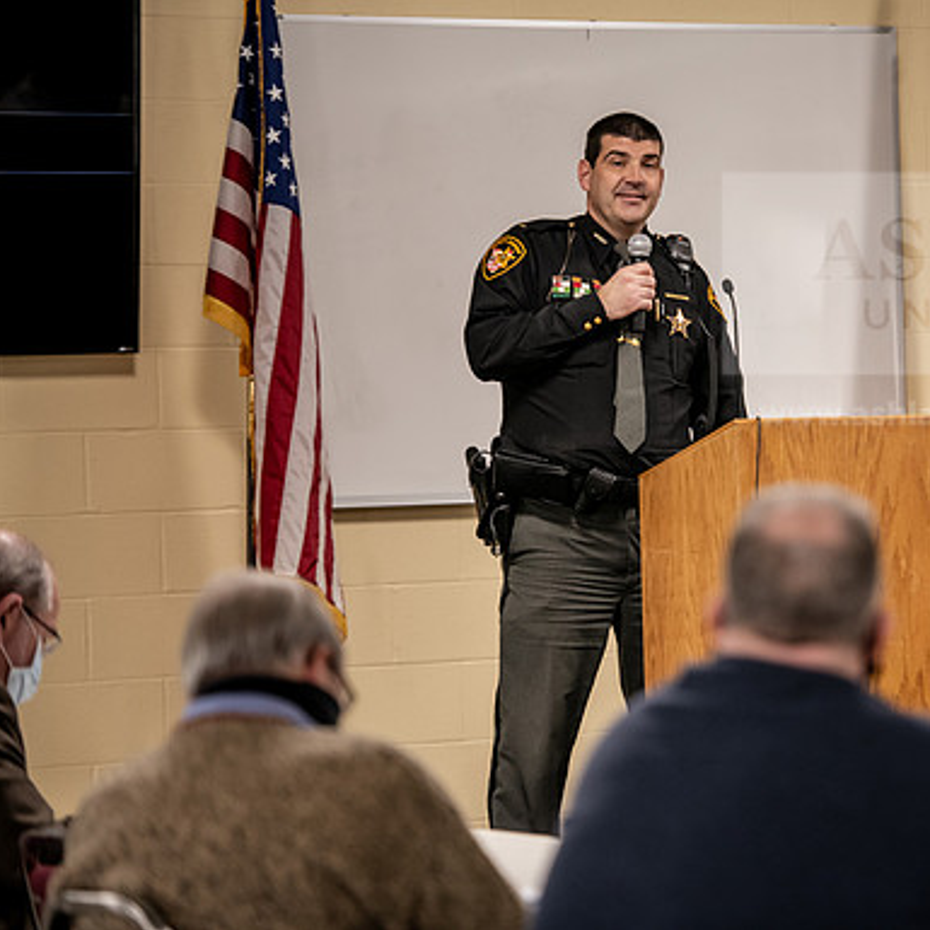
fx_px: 5258
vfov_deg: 10.1
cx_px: 650
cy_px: 465
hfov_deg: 10.1
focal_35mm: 173
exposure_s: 1/200
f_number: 3.2
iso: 1600
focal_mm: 135
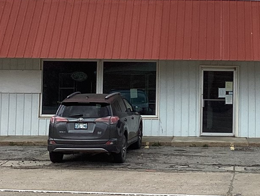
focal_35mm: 98
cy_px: 30
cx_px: 224
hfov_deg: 19.7
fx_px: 737
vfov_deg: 15.0
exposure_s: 1/1597
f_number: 2.4
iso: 25
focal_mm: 3.3
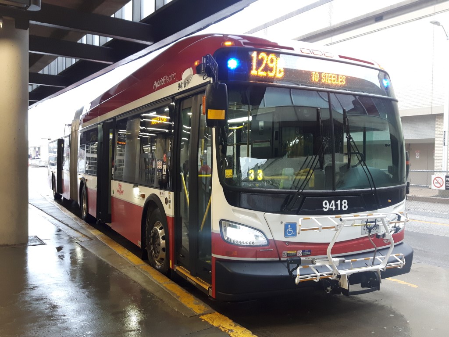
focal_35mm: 31
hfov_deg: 58.4
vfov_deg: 45.4
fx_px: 402
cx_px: 224
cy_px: 168
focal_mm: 3.7
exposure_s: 1/33
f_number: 1.9
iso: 100
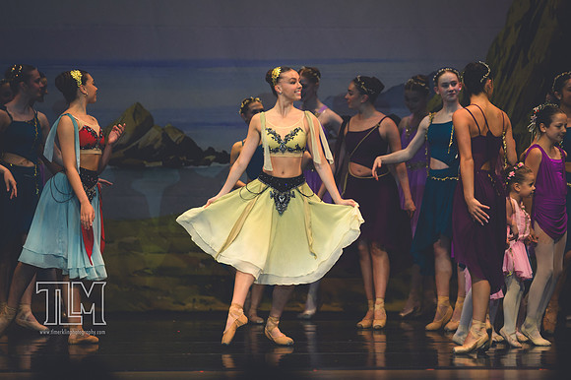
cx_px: 286
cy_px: 190
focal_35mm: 300
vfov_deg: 4.6
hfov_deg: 6.9
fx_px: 4755
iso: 640
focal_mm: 200
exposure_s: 1/500
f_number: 2.8
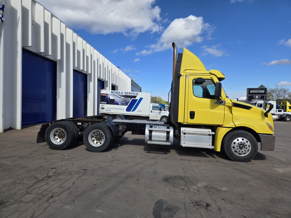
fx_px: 193
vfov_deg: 58.9
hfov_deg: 73.9
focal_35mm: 23
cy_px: 109
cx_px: 146
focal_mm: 5.4
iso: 25
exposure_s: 1/2327
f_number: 1.8
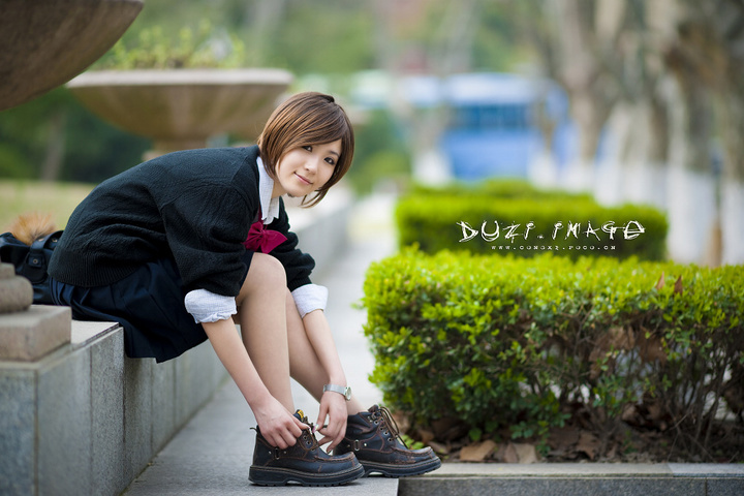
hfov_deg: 15.2
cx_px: 372
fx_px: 2790
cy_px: 248
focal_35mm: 135
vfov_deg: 10.2
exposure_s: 1/1250
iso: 100
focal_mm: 135
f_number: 2
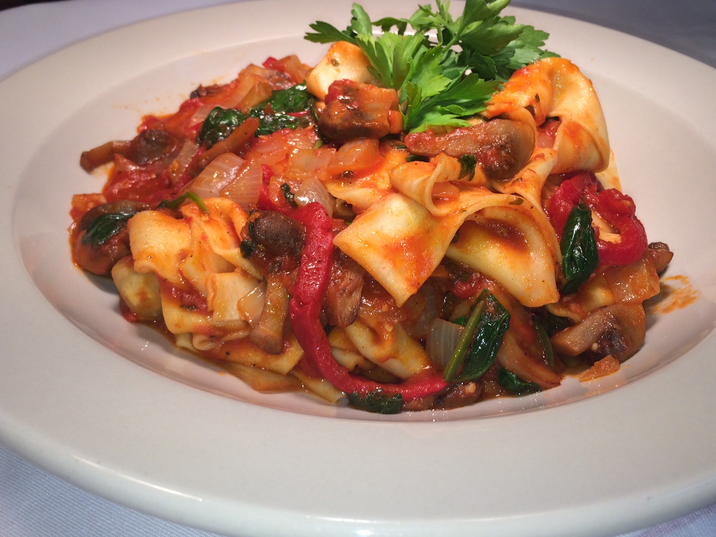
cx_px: 358
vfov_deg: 42.9
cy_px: 239
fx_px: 683
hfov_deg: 55.3
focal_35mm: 33
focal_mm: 4.15
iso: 32
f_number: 2.2
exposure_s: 1/342
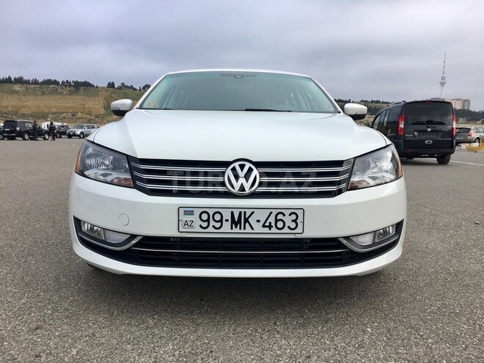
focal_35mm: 29
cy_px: 182
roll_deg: -0.9
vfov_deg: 48.2
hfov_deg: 61.7
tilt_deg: -7.5
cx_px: 242
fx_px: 405
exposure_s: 1/845
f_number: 2.2
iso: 25
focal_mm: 4.15
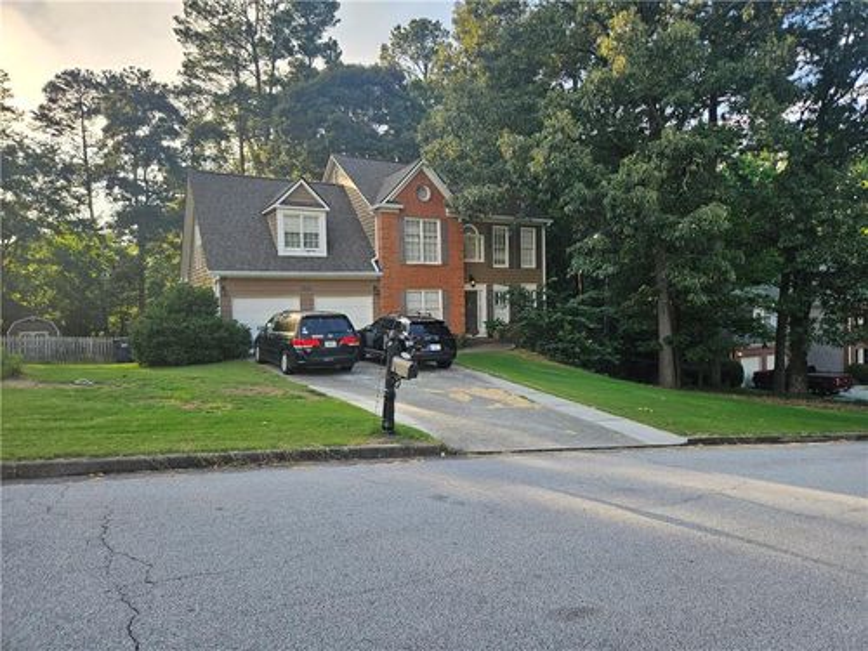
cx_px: 434
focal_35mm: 23
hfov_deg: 73.9
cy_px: 326
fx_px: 577
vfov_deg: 58.9
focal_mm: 5.4
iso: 64
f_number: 1.8
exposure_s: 1/719
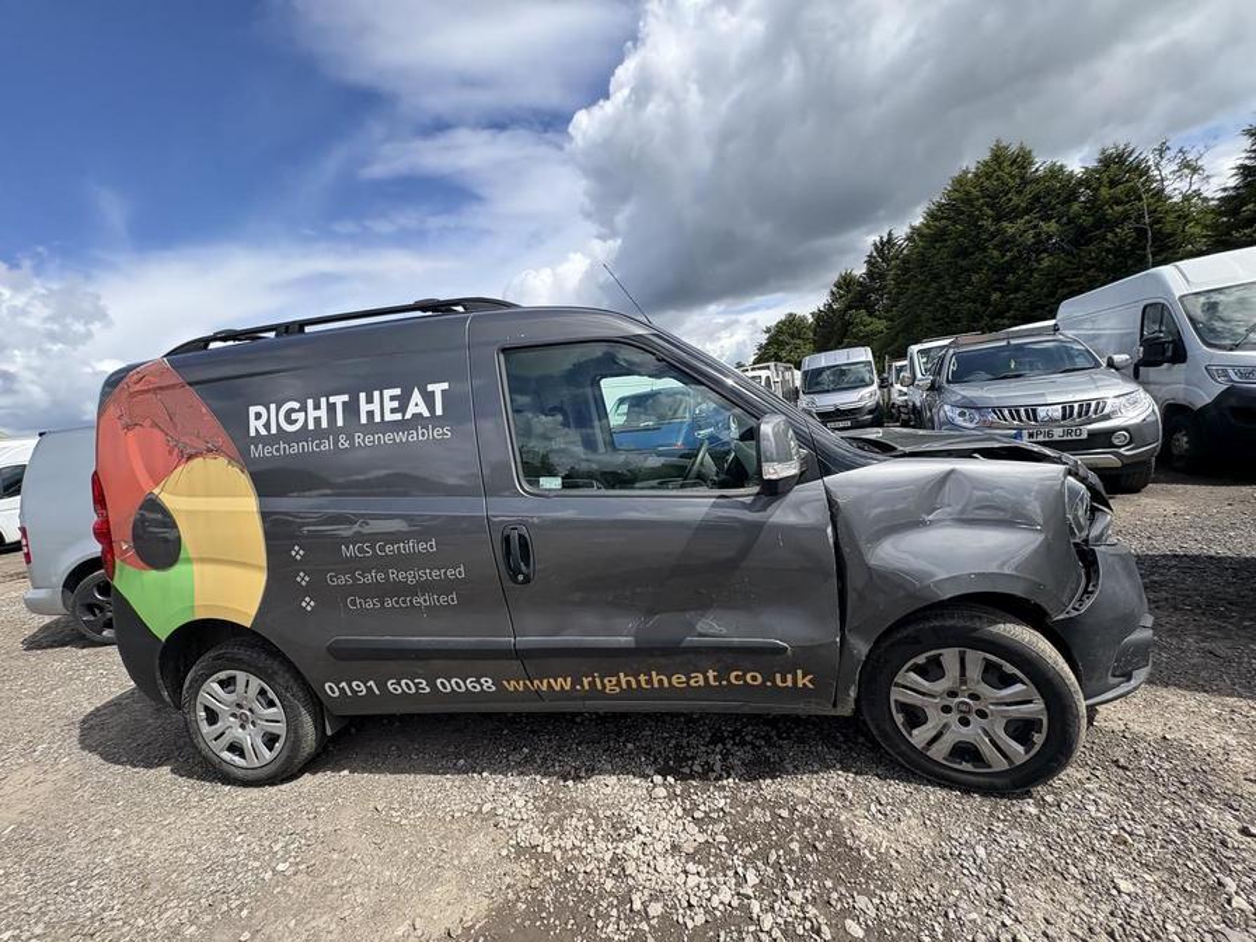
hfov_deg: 102.1
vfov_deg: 85.7
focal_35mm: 14
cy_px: 471
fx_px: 508
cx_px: 628
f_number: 2.2
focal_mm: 2.22
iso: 64
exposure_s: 1/1178
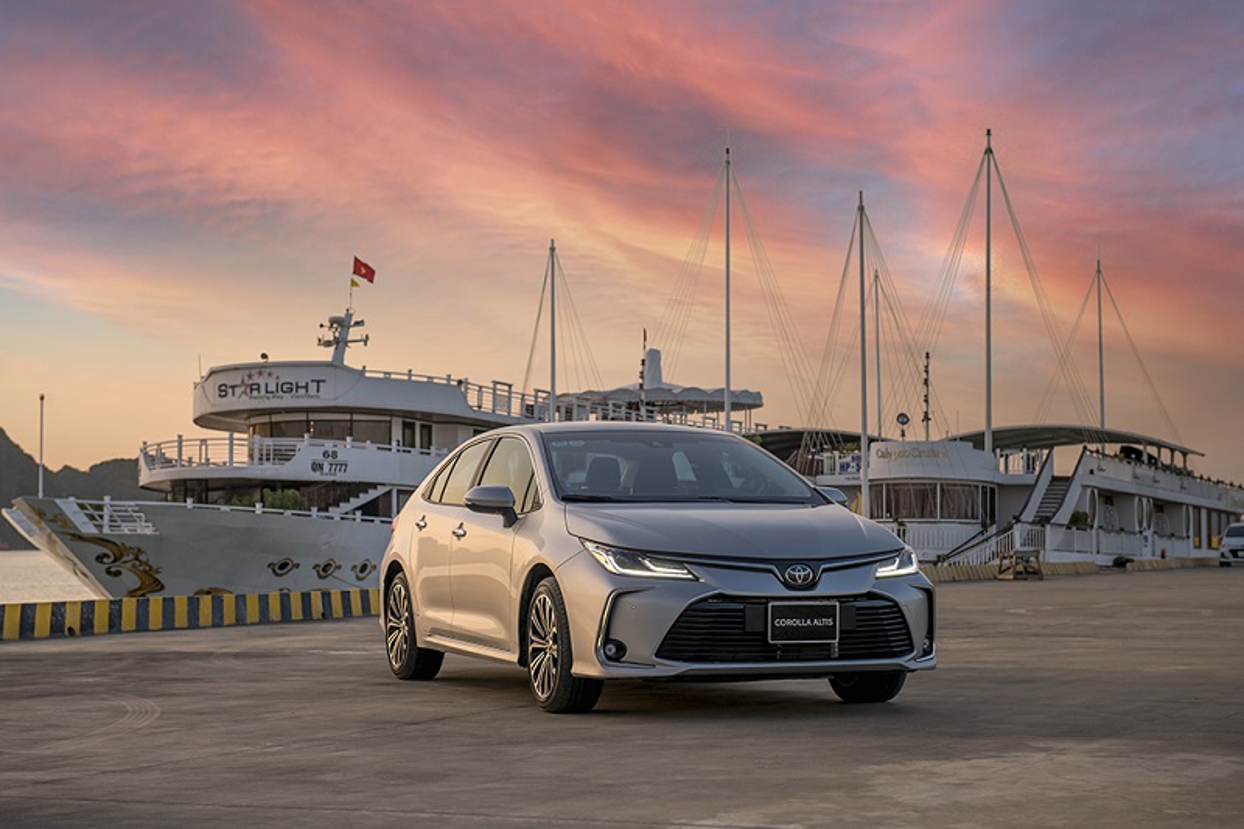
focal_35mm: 62
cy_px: 414
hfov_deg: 32.4
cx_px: 622
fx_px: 2142
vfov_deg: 21.9
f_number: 5.6
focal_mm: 62
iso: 250
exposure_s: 1/100
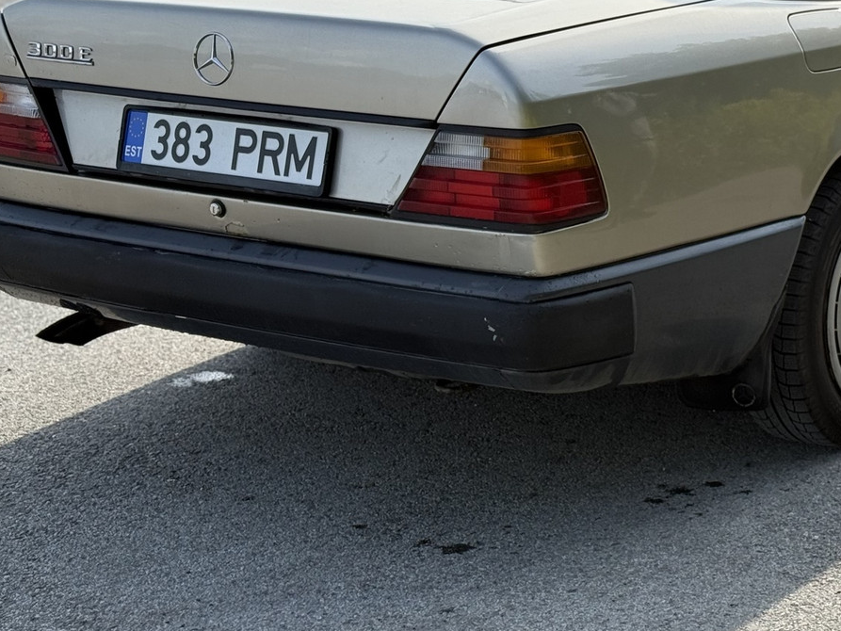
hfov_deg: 22.4
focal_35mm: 86
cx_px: 680
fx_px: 2090
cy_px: 126
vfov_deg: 17.0
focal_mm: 6.76
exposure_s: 1/2146
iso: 64
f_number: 1.78
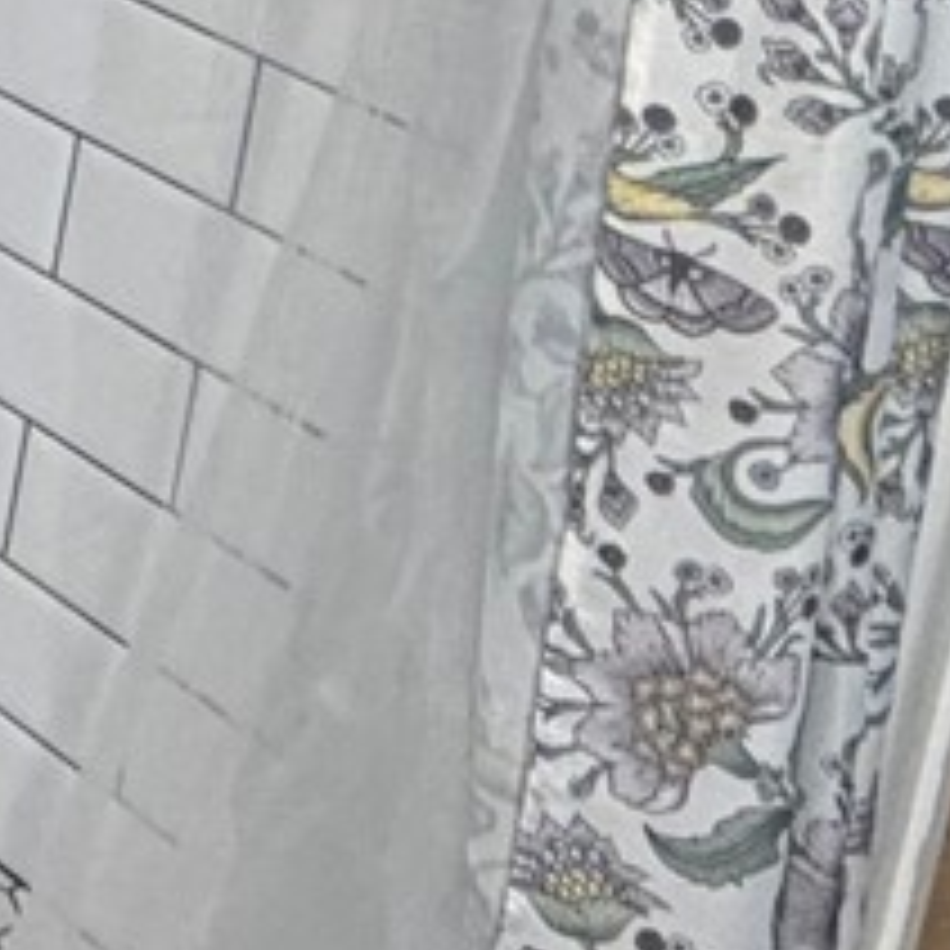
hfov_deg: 16.0
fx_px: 2919
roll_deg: -4.7
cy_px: -513
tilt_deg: -12.5
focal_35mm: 94
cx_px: -689
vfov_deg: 16.7
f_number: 2.2
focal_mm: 2.22
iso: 200
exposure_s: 1/60
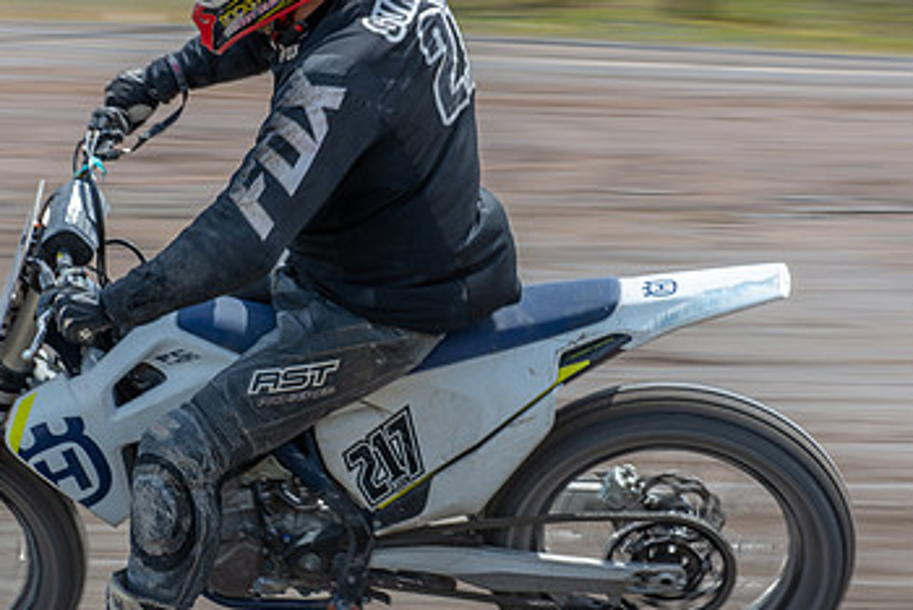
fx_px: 4163
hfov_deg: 12.5
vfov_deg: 8.4
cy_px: 330
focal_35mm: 164
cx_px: 310
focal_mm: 66
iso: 160
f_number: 8
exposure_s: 1/160
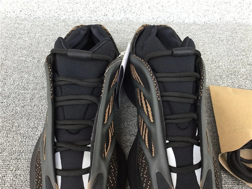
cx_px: 126
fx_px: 226
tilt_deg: -52.2
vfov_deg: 45.4
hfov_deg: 58.4
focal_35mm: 31
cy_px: 94
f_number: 2.4
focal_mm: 3.3
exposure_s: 1/120
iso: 25
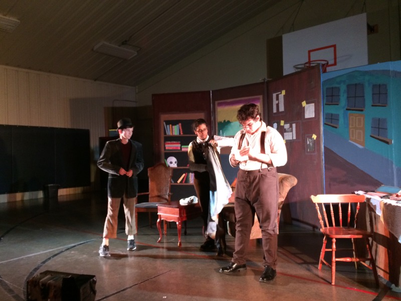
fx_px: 336
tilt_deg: +0.0
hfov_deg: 61.7
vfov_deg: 48.2
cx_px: 200
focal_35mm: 29
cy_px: 150
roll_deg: +2.4
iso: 320
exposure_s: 1/24
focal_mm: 4.15
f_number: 2.2
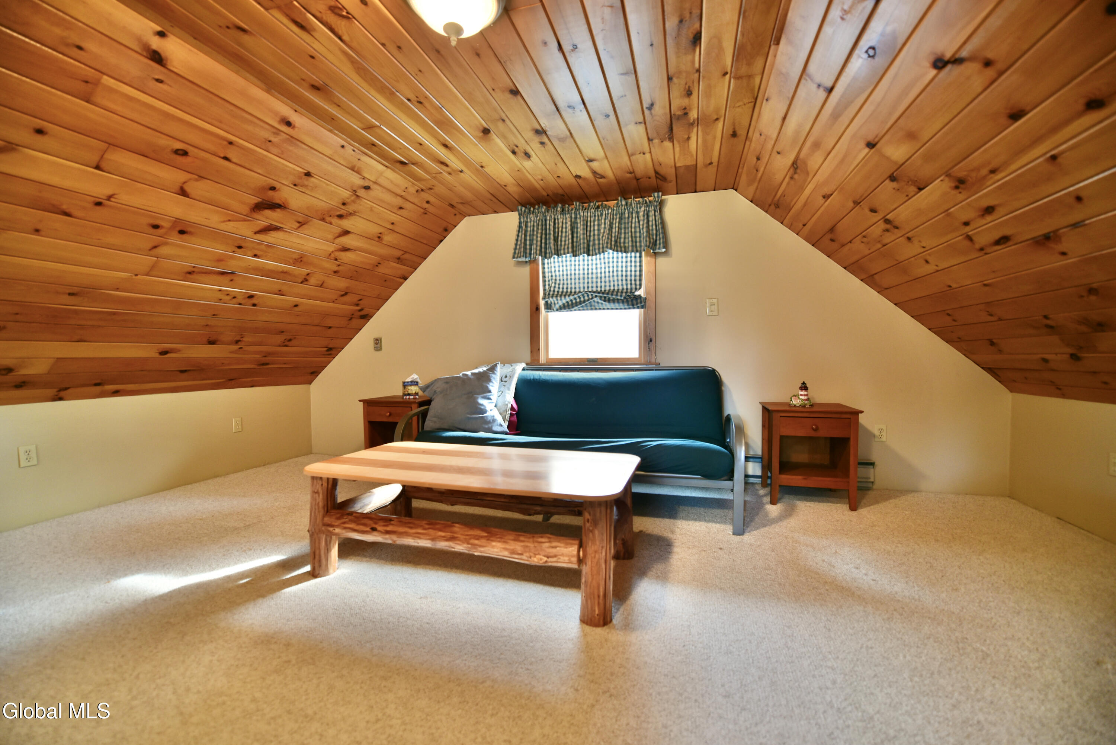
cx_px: 558
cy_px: 372
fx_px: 434
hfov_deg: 104.2
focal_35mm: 14
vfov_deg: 81.3
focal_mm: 14
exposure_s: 1/125
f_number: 2.8
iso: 800
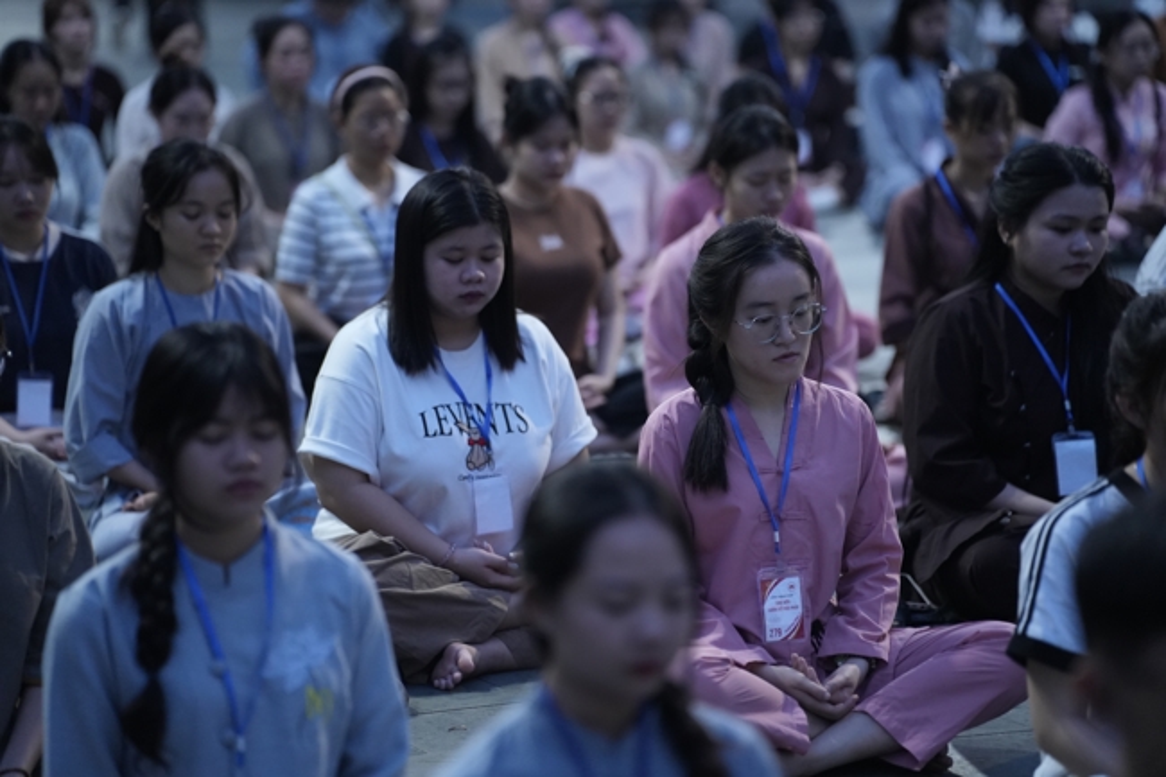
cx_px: 583
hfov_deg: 13.7
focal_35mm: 150
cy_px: 388
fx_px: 4857
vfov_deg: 9.1
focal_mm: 150
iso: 4000
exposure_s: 1/160
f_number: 2.8
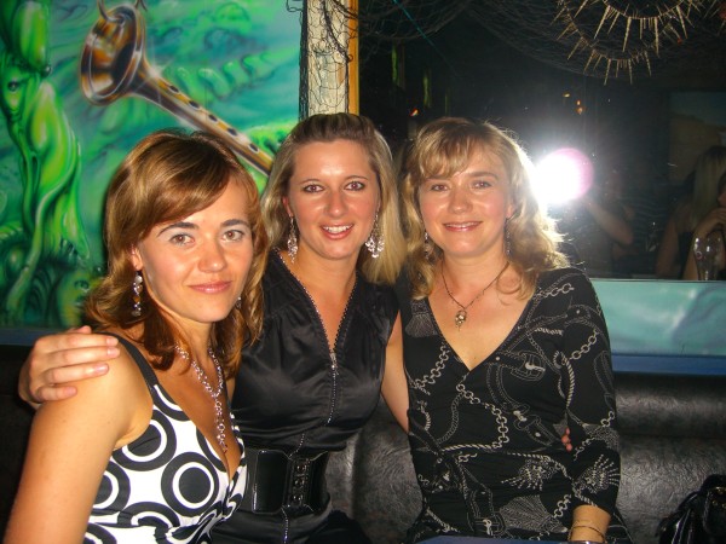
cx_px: 363
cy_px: 272
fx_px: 797
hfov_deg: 49.0
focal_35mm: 38
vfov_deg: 37.7
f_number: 2.8
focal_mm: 7.9
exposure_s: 1/60
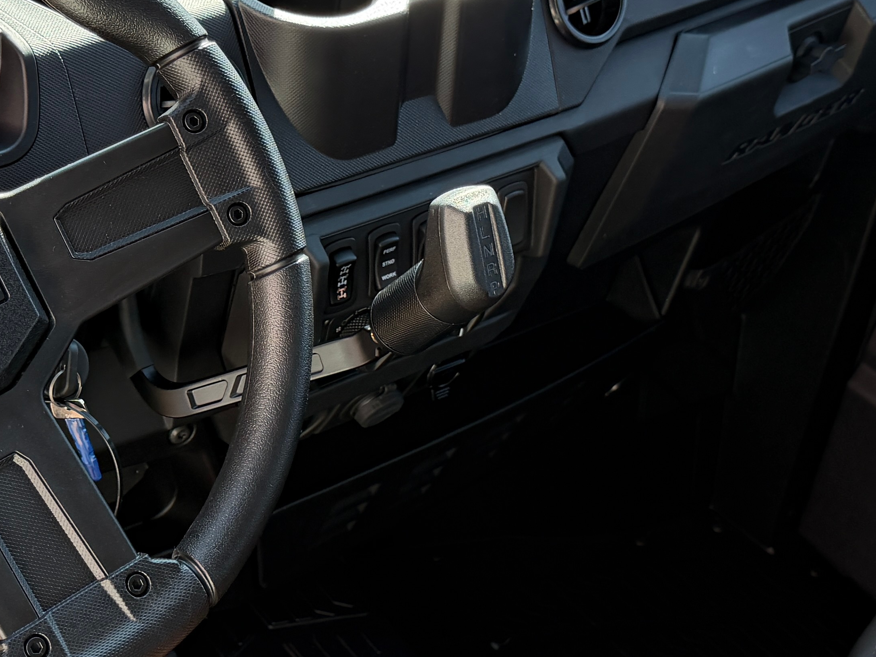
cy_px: 370
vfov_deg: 23.3
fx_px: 1594
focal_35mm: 63
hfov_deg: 30.4
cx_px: 277
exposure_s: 1/410
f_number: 1.78
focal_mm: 6.76
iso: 100
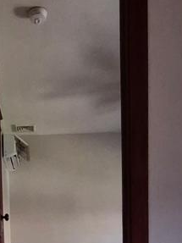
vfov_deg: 32.2
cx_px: 41
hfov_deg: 29.1
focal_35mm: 49
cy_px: 293
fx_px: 344
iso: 500
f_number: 2.2
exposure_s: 1/66
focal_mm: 1.74
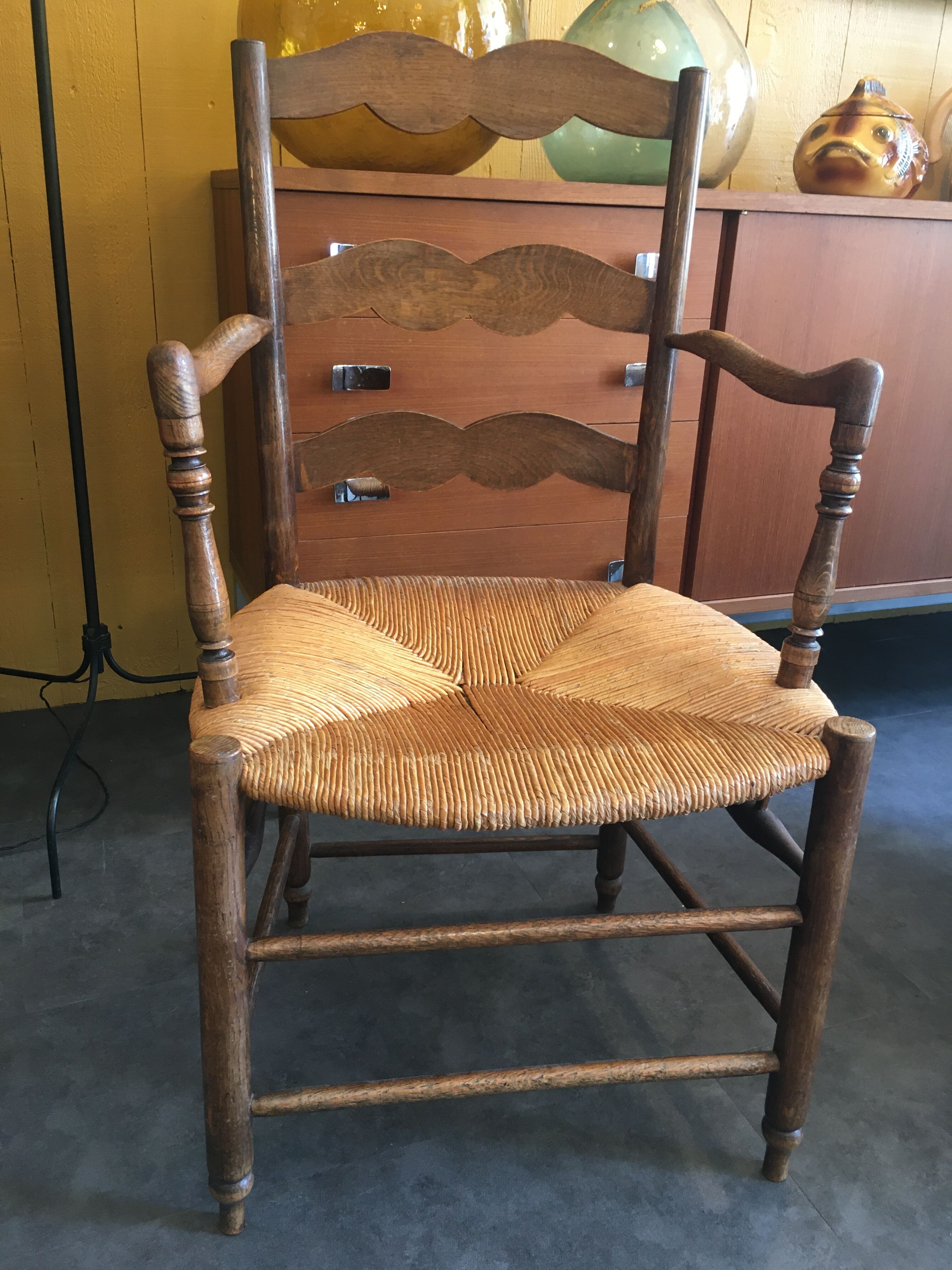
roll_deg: -3.5
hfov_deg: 48.2
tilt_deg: -21.4
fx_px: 1063
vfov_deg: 61.7
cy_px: 635
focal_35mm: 29
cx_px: 476
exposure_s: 1/33
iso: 100
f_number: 2.2
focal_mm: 4.15
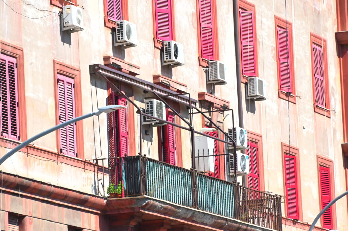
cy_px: 116
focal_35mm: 300
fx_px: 2898
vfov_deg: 4.6
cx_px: 174
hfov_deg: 6.9
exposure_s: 1/6400
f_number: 10
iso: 4000
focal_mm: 300
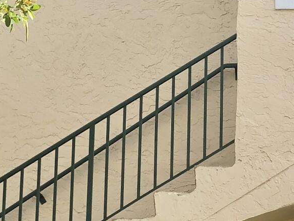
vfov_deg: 10.2
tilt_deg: +10.2
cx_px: 236
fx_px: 1231
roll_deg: -0.7
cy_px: 126
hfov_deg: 13.5
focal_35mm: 145
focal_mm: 3.99
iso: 20
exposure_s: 1/615
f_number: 1.8
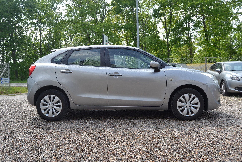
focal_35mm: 33
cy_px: 81
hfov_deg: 57.2
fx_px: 222
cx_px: 121
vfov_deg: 40.0
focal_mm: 22
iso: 100
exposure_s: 1/200
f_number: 7.1
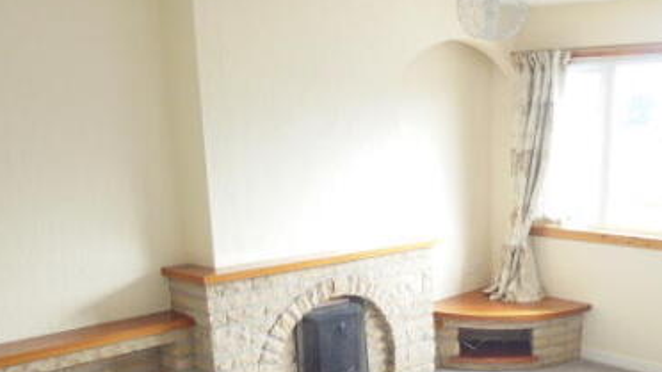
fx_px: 719
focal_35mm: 41
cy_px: 339
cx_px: 451
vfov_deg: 27.8
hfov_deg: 48.4
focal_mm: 4.3
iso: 250
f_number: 3.3
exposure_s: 1/60
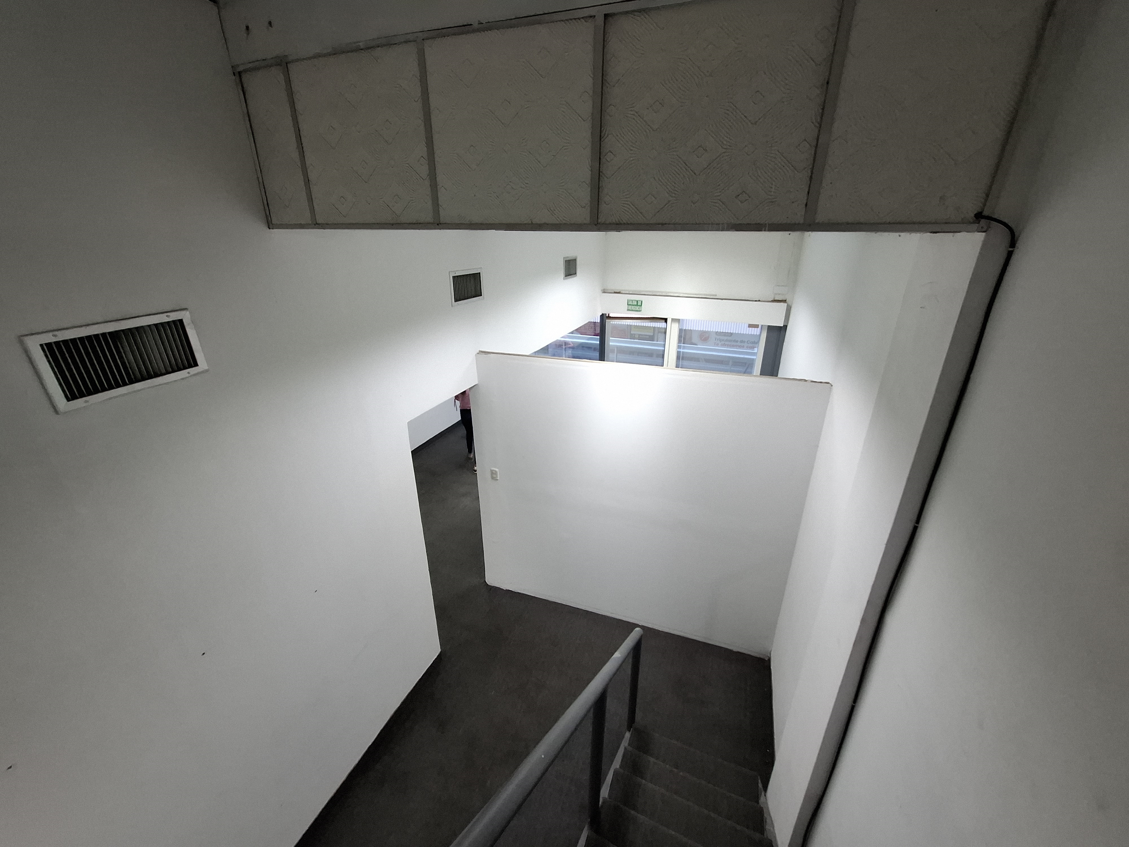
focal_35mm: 13
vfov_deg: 89.9
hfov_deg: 106.2
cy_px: 424
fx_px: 424
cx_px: 564
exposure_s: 1/24
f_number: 2.2
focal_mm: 1.74
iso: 200
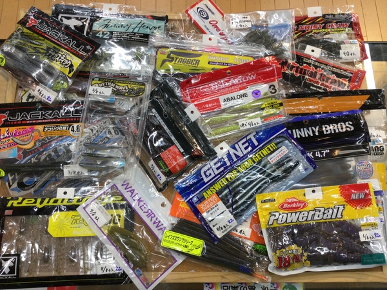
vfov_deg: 45.4
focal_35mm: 31
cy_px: 145
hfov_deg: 58.4
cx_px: 194
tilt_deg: -75.1
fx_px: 347
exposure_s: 1/40
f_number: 2.4
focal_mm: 3.3
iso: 25
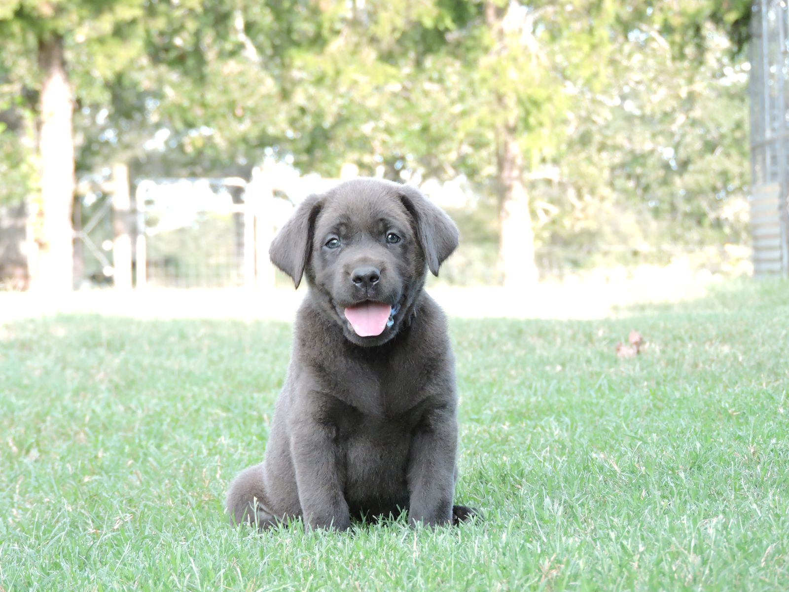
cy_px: 296
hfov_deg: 11.6
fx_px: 3875
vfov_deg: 8.7
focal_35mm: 170
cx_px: 394
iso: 560
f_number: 4.5
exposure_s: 1/200
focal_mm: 30.3
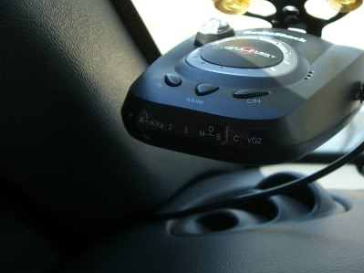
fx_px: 641
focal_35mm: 61
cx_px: 263
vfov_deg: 23.9
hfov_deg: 31.3
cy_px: 101
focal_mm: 6.2
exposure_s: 1/160
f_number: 2.7
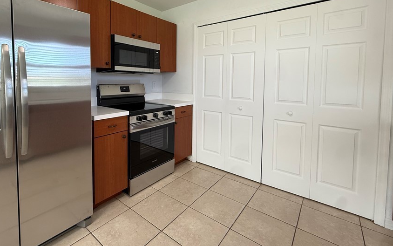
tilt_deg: -3.1
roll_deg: -0.1
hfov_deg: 90.0
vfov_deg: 64.0
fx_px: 193
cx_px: 158
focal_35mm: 18
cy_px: 90
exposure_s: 1/120
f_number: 2.2
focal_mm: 2.22
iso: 100
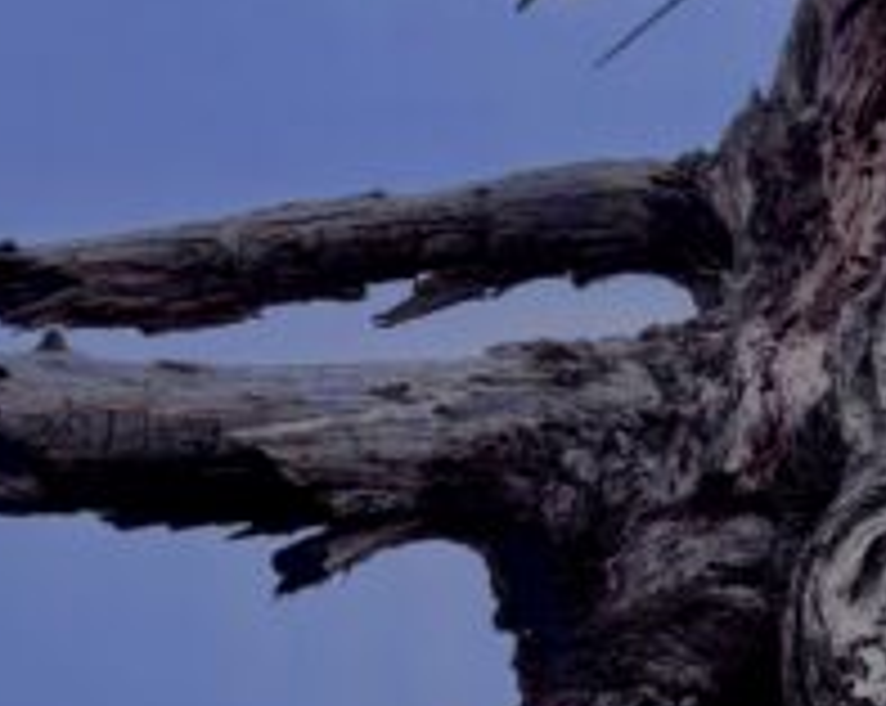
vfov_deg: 11.6
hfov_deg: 13.2
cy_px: 558
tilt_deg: +30.9
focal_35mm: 132
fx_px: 3456
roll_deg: +5.4
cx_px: 1583
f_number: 1.6
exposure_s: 1/1484
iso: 50
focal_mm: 5.96
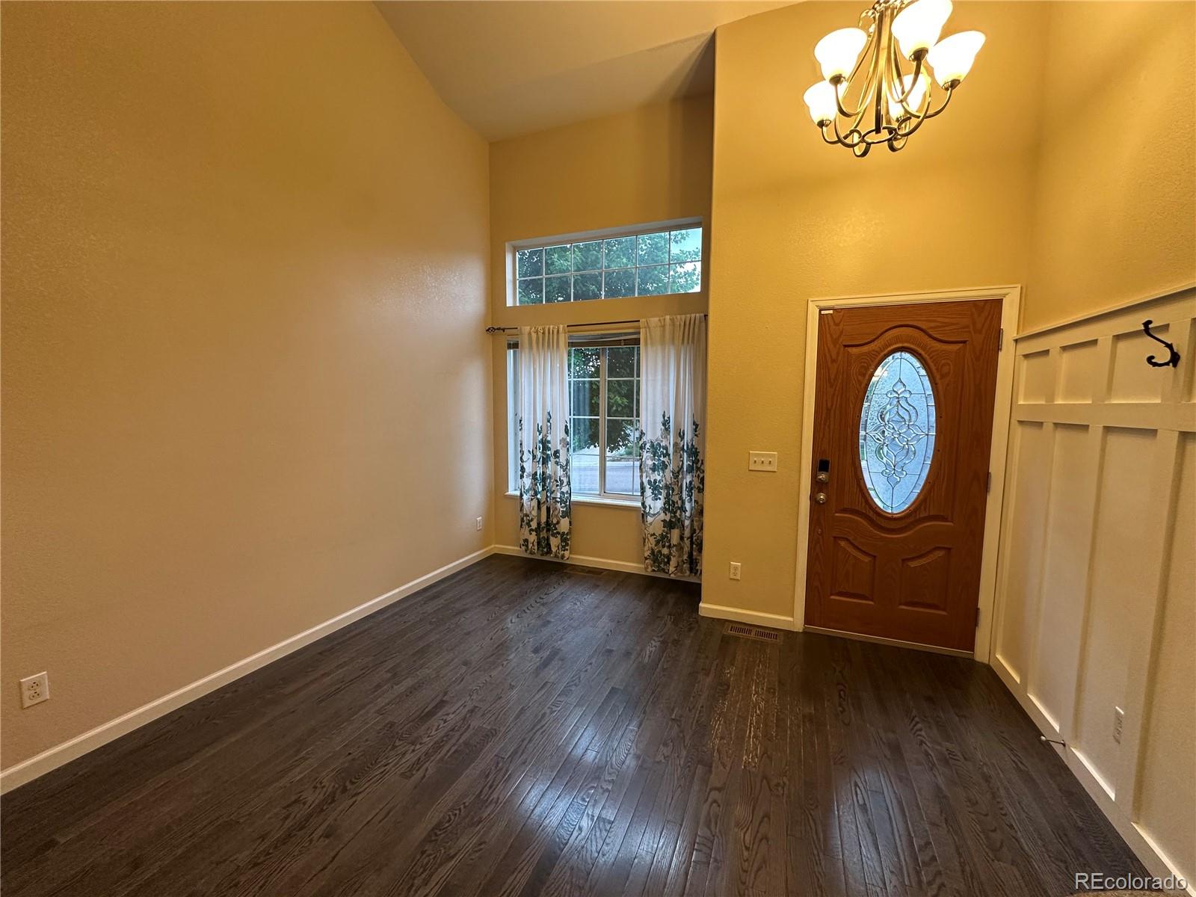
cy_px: 448
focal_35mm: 14
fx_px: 484
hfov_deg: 102.1
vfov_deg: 85.7
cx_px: 598
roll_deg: -0.6
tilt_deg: -4.0
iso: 200
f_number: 2.2
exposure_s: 1/60
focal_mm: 2.22
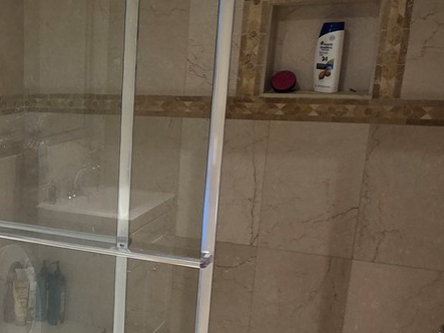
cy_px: 247
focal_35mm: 47
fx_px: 603
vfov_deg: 30.4
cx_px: -4
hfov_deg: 36.2
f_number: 1.9
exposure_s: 1/60
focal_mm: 2.2
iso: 320
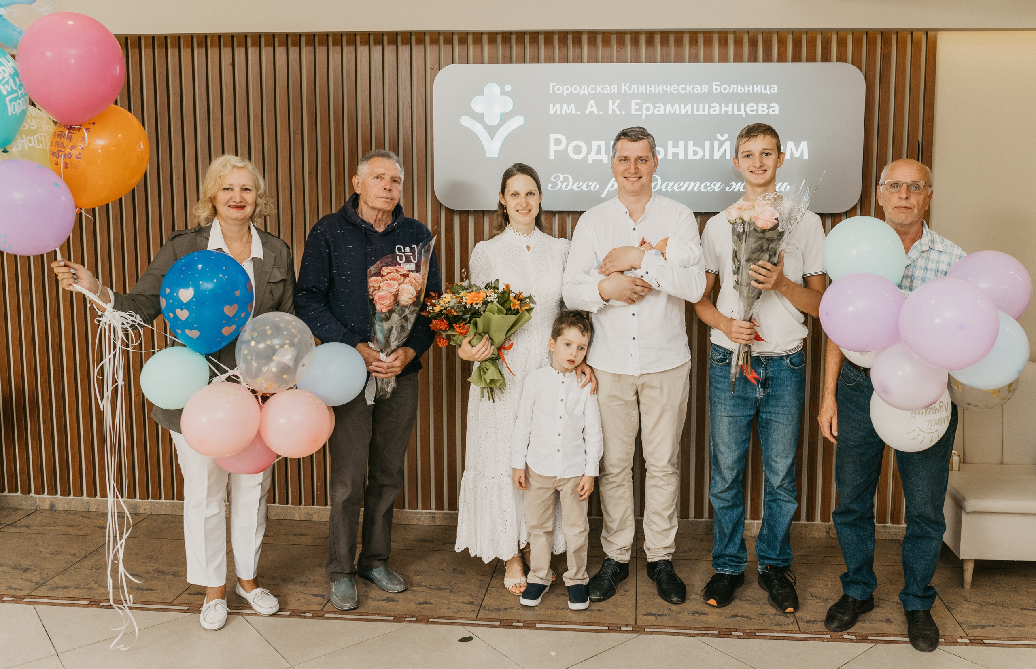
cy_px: 295
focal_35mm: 31
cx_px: 567
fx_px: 889
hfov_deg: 60.4
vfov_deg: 41.2
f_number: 4
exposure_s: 1/160
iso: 200
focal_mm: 26
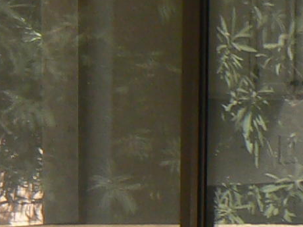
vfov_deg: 5.8
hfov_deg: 7.8
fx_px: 2222
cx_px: 195
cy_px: 383
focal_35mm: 254
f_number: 5
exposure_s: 1/125
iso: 80
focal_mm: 6.5
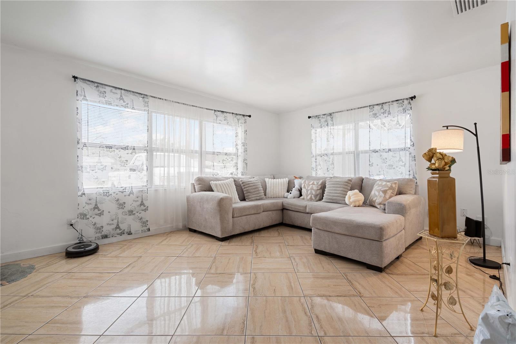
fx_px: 229
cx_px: 258
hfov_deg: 96.7
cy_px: 172
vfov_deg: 73.7
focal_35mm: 16
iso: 125
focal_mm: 16
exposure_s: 1/5
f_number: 8
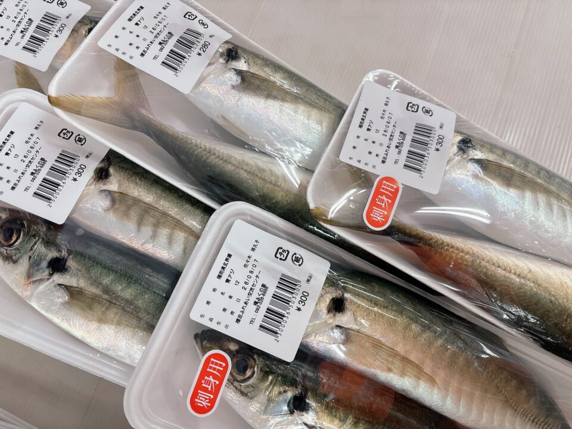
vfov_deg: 53.1
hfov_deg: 67.3
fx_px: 430
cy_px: 214
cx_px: 286
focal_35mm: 26
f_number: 1.6
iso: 125
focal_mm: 5.96
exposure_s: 1/120
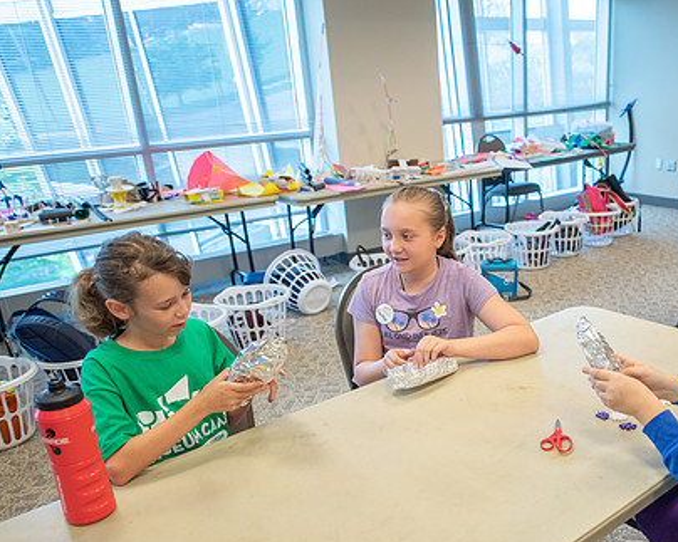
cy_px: 343
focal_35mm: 35
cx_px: 480
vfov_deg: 41.9
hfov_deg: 50.1
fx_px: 702
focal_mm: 24
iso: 800
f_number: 2.8
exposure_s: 1/250
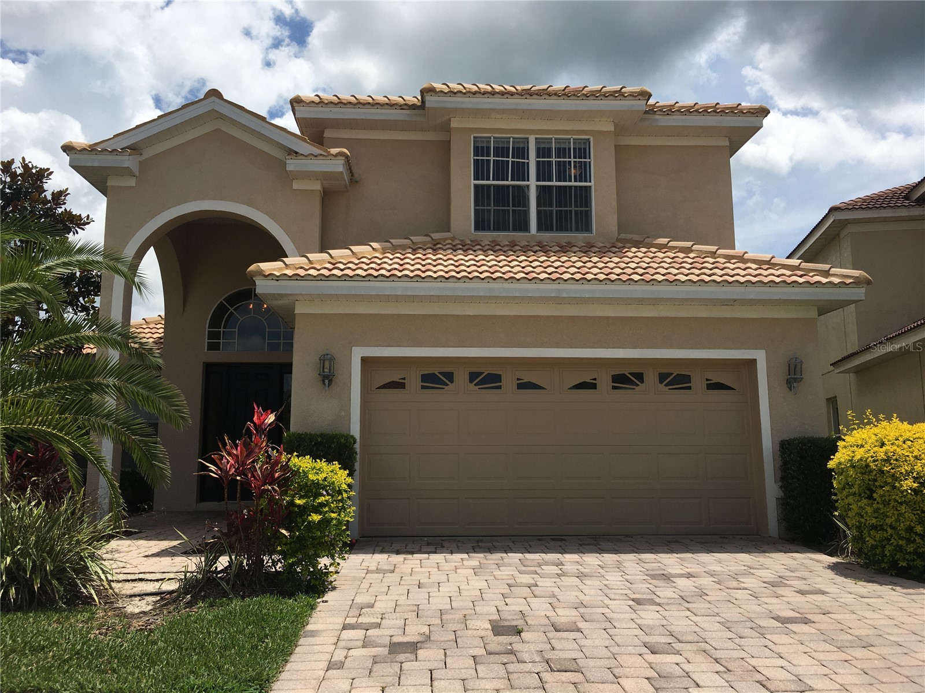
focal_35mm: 29
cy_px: 346
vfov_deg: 48.2
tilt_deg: +9.0
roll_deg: -0.5
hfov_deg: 61.7
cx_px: 462
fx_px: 775
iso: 25
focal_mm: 4.15
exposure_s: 1/2331
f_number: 2.2
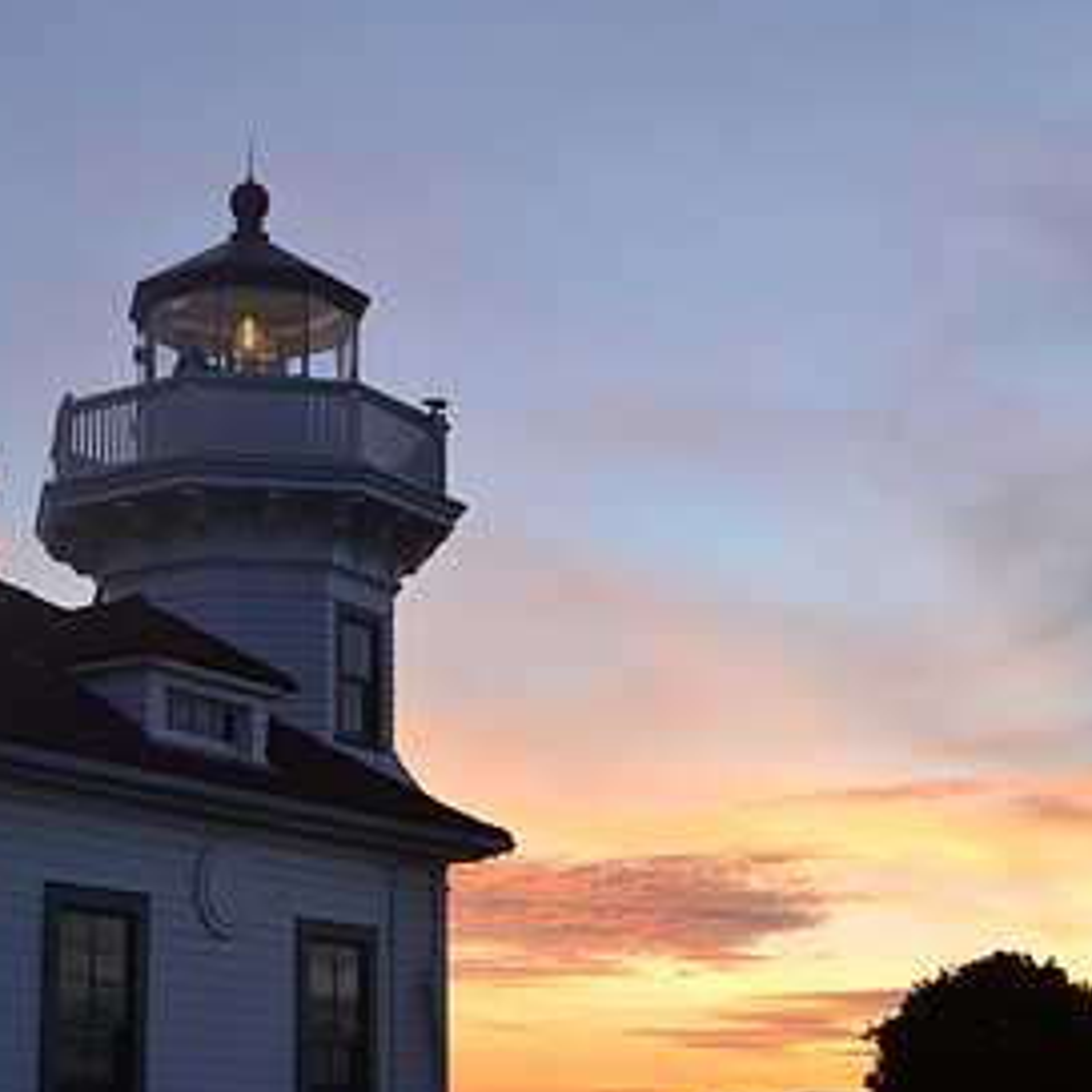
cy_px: 666
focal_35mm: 65
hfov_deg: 26.2
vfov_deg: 26.4
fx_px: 2320
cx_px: 277
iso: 800
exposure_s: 1/60
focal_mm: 24
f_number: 10
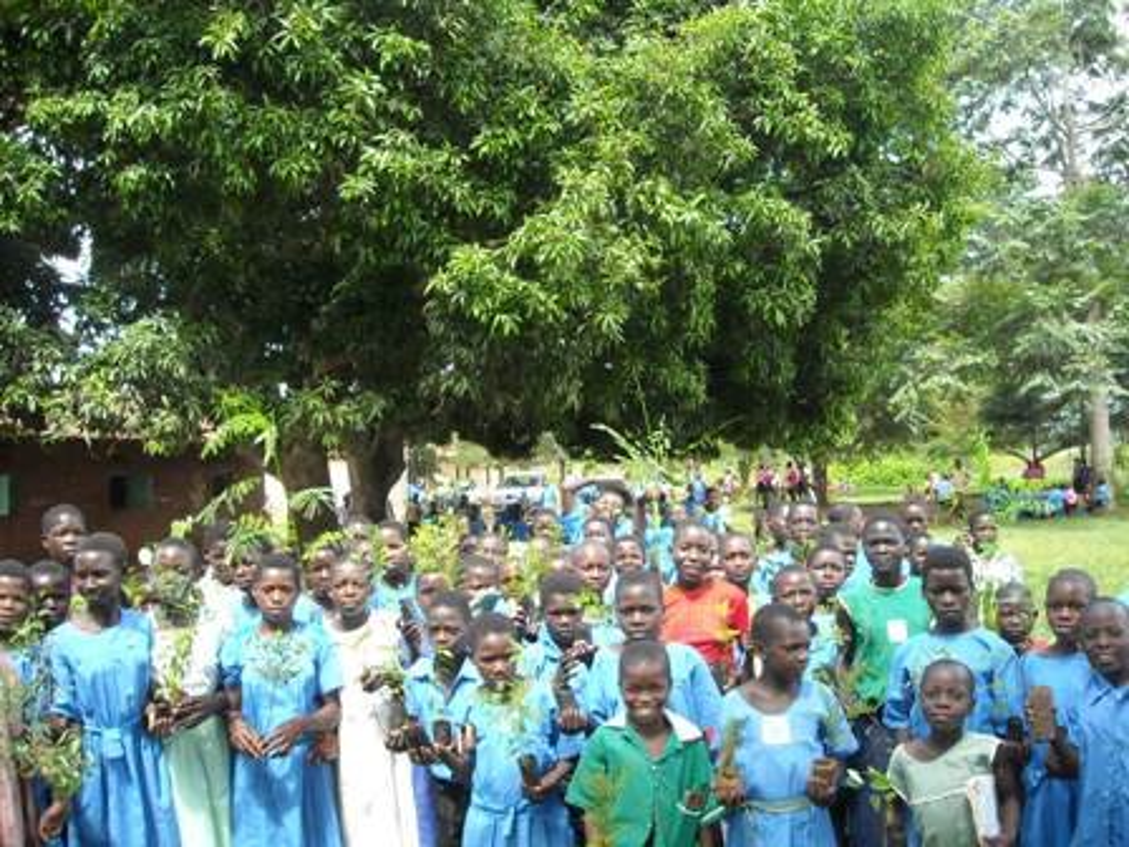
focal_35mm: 35
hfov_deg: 52.6
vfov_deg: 40.7
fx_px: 1142
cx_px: 564
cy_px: 424
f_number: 2.8
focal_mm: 5.7
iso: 161
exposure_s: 1/250
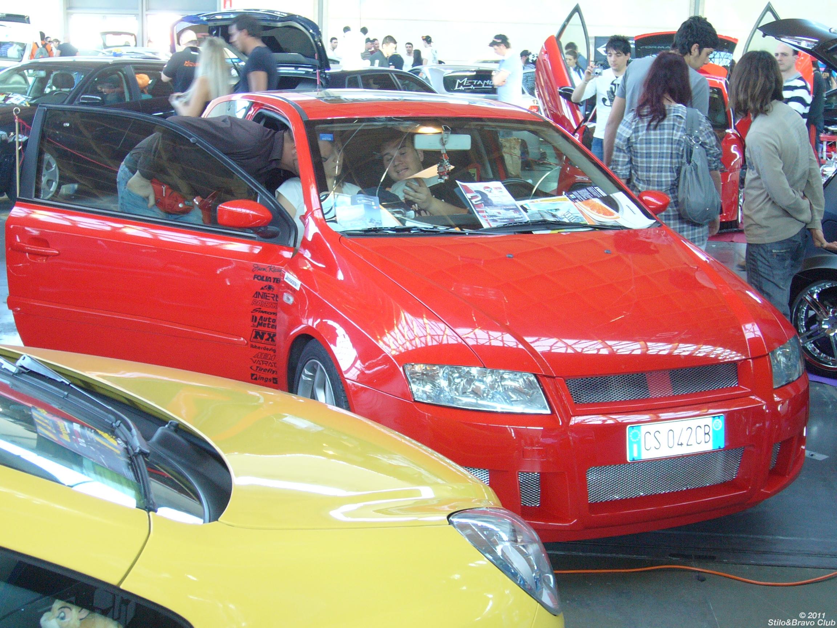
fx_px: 1233
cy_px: 314
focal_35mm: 51
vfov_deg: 28.6
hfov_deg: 37.5
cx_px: 418
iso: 200
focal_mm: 8.5
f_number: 3.4
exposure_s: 1/15
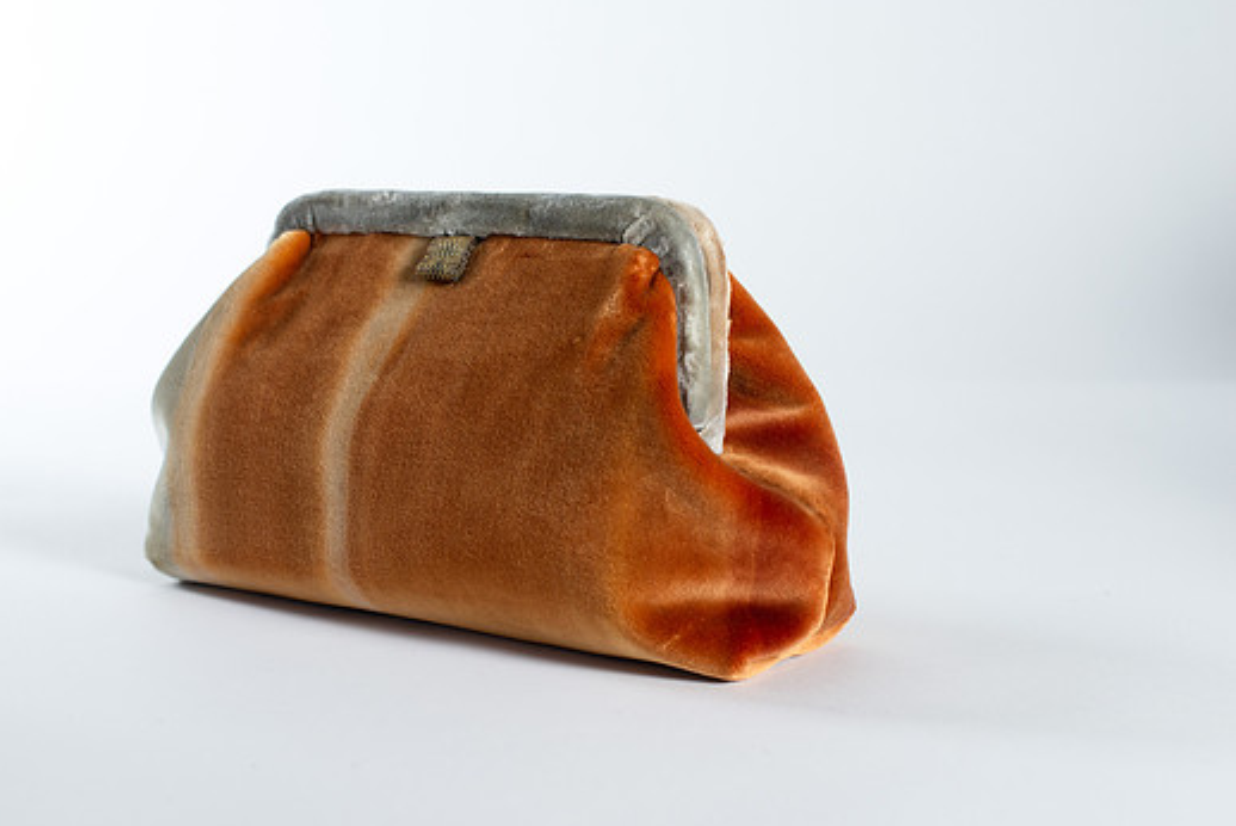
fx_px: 1924
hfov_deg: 35.6
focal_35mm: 56
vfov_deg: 24.2
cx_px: 546
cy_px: 393
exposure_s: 1/200
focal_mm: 50
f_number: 7.1
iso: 200
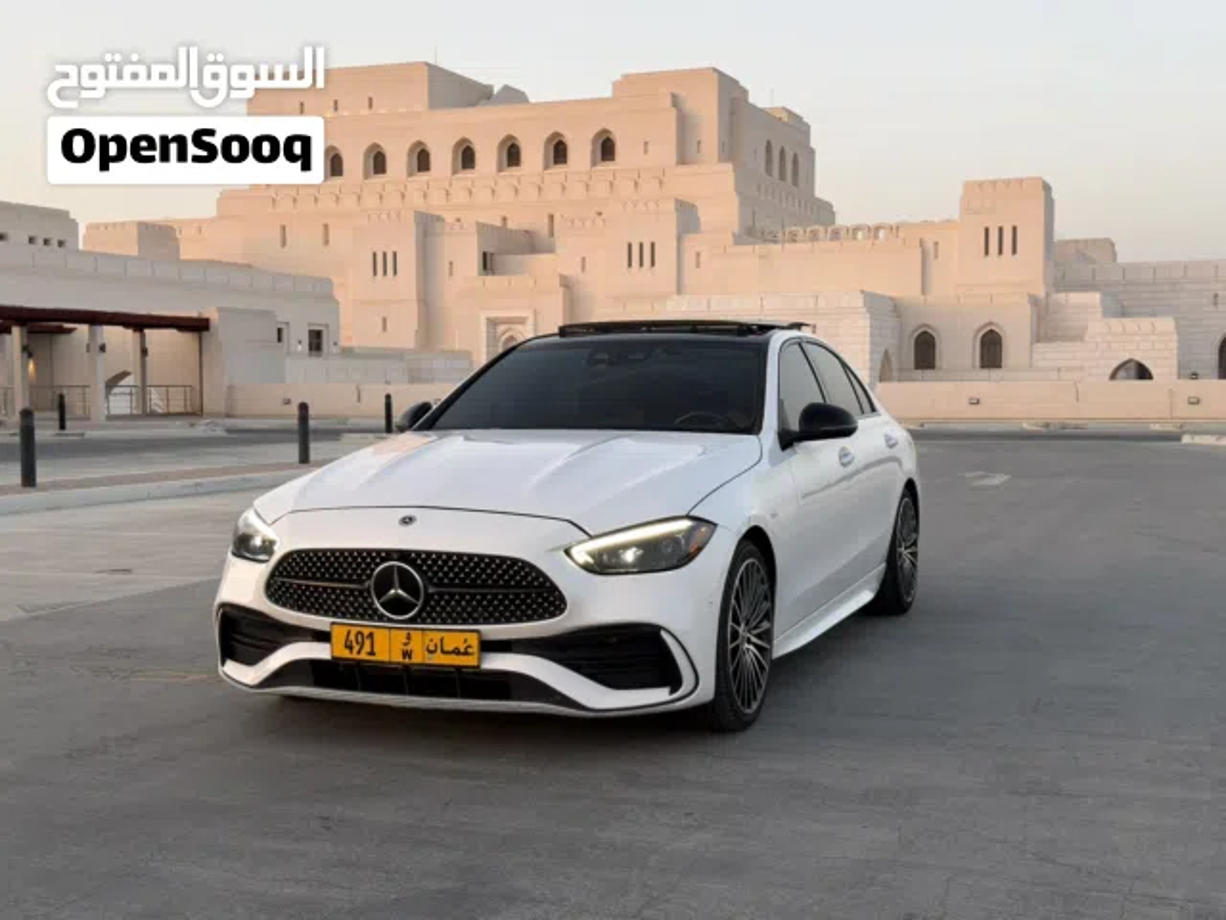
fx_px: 1240
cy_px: 460
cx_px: 613
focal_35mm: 35
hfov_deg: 52.6
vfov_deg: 40.7
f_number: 1.78
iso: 64
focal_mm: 6.76
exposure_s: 1/271
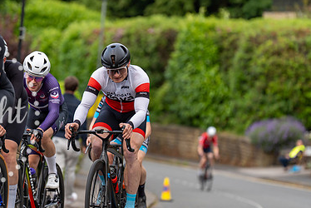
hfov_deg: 7.0
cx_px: 91
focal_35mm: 296
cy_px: 72
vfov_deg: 4.7
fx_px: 2559
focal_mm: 191
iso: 400
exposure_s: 1/800
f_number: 3.5
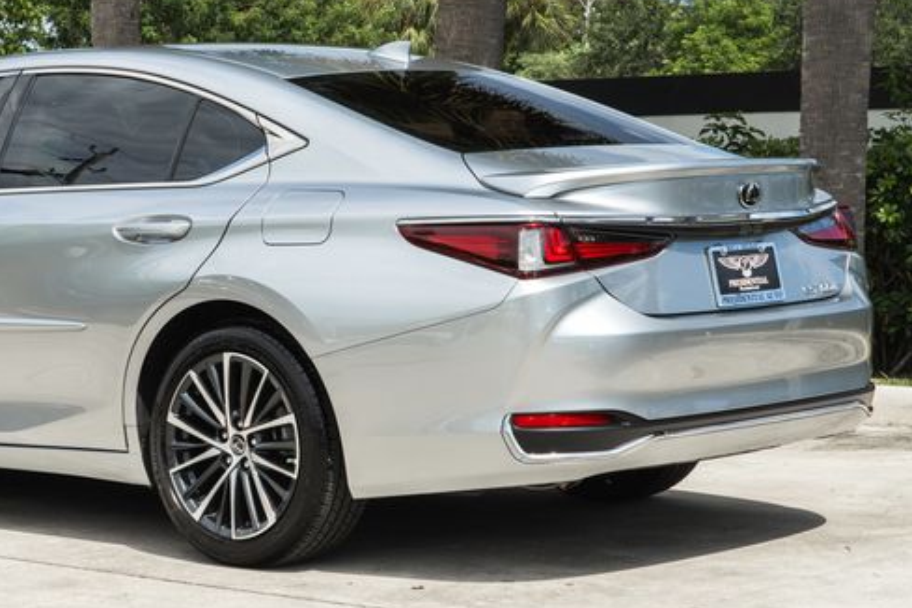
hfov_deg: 21.3
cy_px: 221
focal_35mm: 95
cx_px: 238
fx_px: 2406
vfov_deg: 14.4
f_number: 10
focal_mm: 43
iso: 100
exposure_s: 1/50
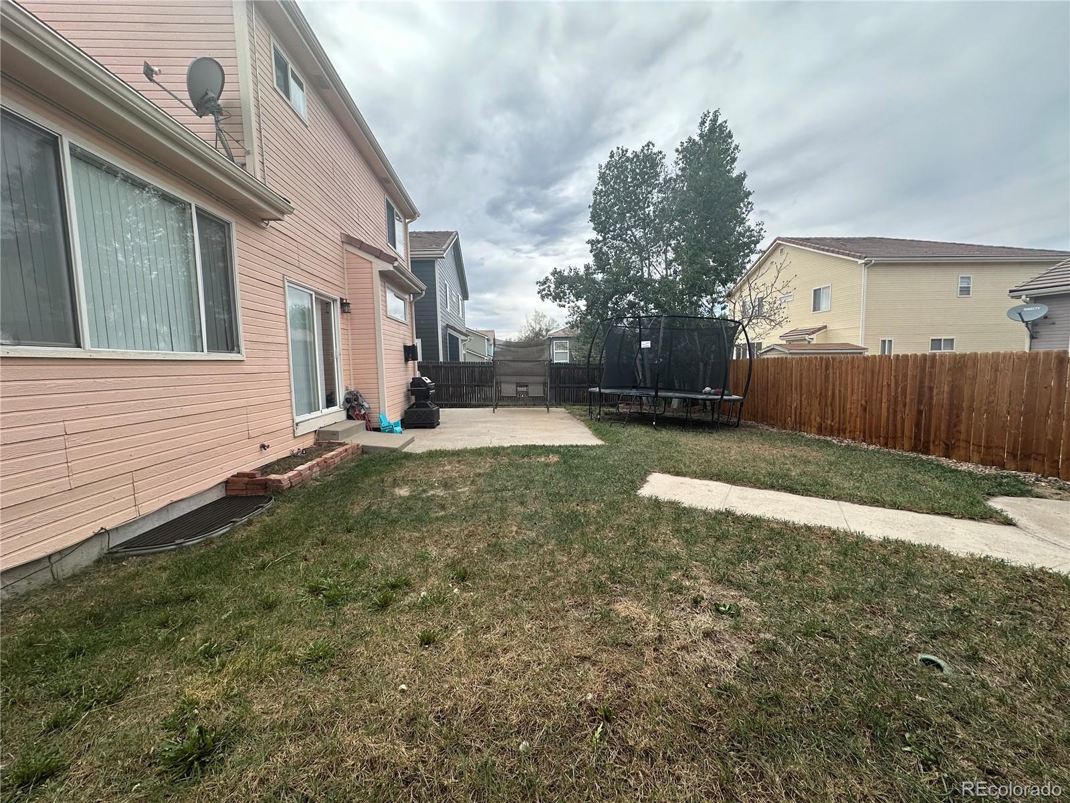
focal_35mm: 14
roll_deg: +0.7
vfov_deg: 85.7
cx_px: 535
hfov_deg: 102.1
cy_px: 402
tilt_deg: -4.5
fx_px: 433
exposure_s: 1/963
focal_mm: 2.22
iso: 40
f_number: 2.2
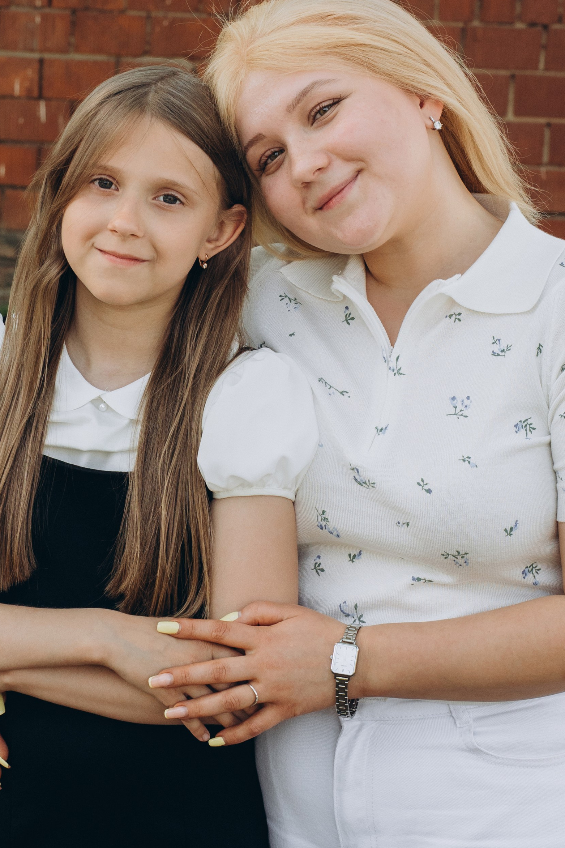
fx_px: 2660
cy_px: 302
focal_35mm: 113
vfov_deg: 18.1
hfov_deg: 12.1
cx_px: 263
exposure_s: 1/250
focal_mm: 46
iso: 500
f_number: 6.3
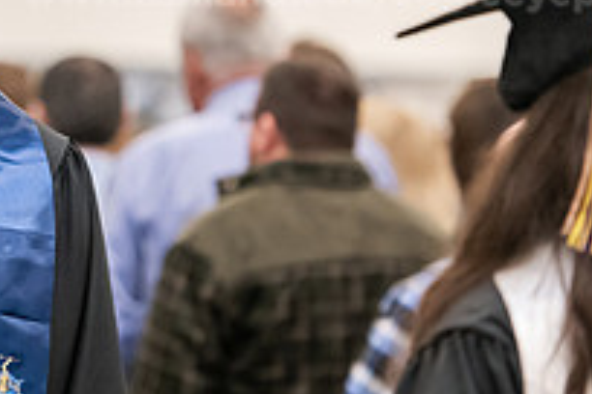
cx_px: -107
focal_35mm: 399
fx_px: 6561
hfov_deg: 5.1
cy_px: 54
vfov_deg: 3.4
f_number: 3.2
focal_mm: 140
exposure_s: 1/200
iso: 2500
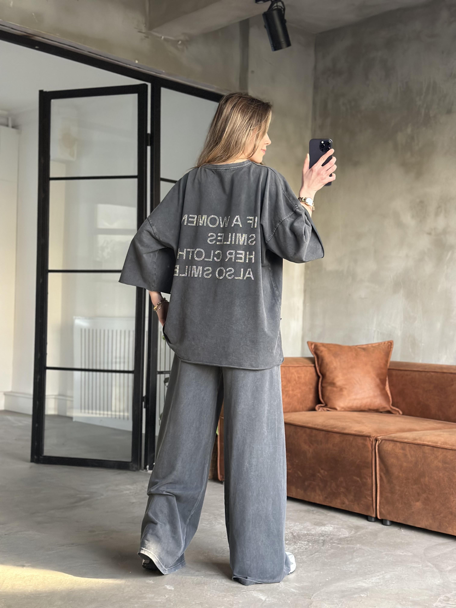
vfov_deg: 39.7
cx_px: 228
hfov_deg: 30.3
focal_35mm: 48
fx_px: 843
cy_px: 304
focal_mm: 6.86
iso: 400
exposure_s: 1/60
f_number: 1.78
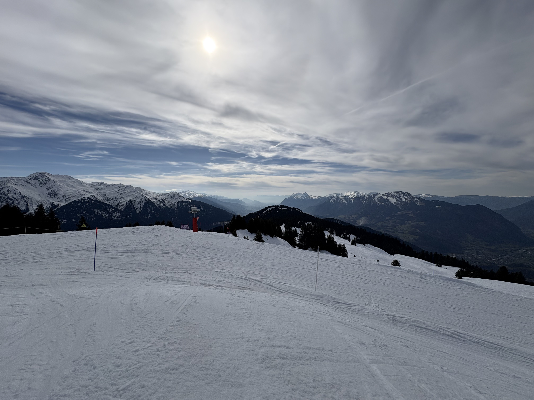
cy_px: 200
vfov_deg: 85.7
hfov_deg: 102.1
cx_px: 267
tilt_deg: -1.2
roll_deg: -0.1
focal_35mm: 14
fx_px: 216
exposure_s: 1/6135
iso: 40
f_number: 2.2
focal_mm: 2.22
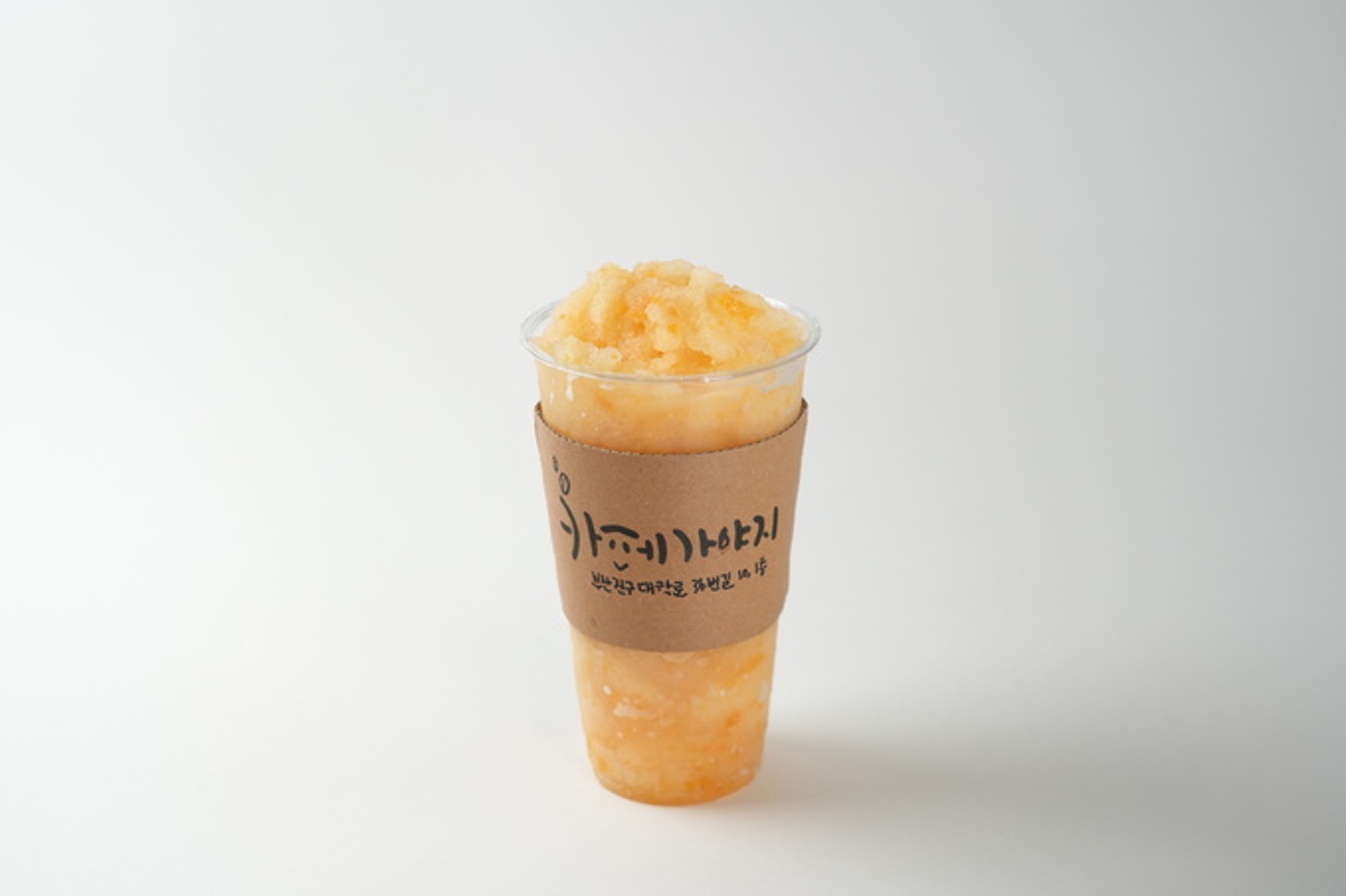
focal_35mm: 65
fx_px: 2430
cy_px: 448
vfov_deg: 20.9
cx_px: 673
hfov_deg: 31.0
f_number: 5.6
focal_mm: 65
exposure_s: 1/100
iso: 640
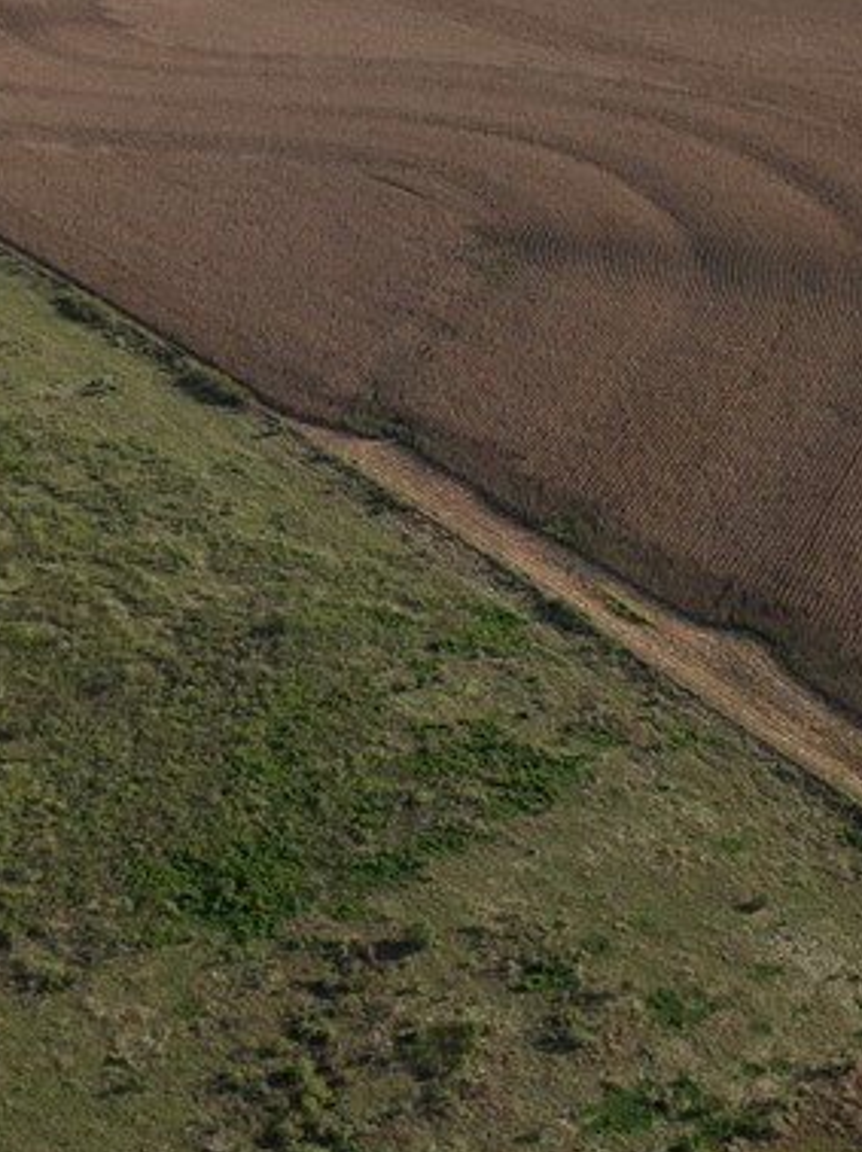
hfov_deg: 22.4
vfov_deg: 29.8
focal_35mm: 65
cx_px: 594
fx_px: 2161
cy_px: 453
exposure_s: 1/5000
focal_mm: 12.29
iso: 200
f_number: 2.8
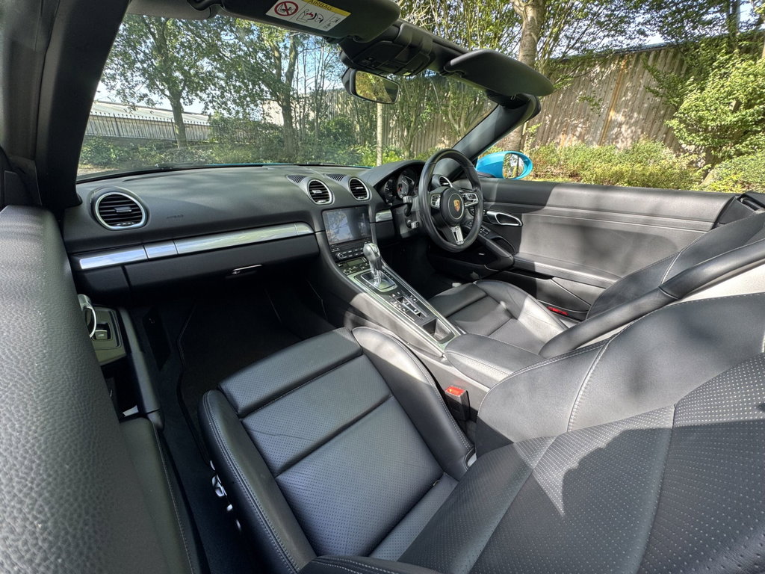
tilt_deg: -24.9
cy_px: 287
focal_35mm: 14
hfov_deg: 102.1
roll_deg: -2.6
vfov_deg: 85.7
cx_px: 382
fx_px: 309
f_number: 2.2
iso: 64
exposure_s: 1/99
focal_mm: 2.22
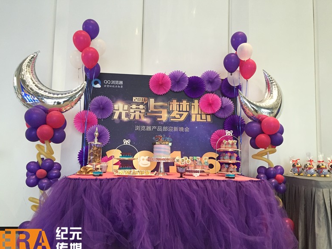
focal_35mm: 30
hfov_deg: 60.0
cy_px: 127
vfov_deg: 46.8
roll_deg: -3.3
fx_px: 288
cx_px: 169
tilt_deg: +5.5
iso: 125
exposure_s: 1/30
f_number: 2.2
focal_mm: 4.15
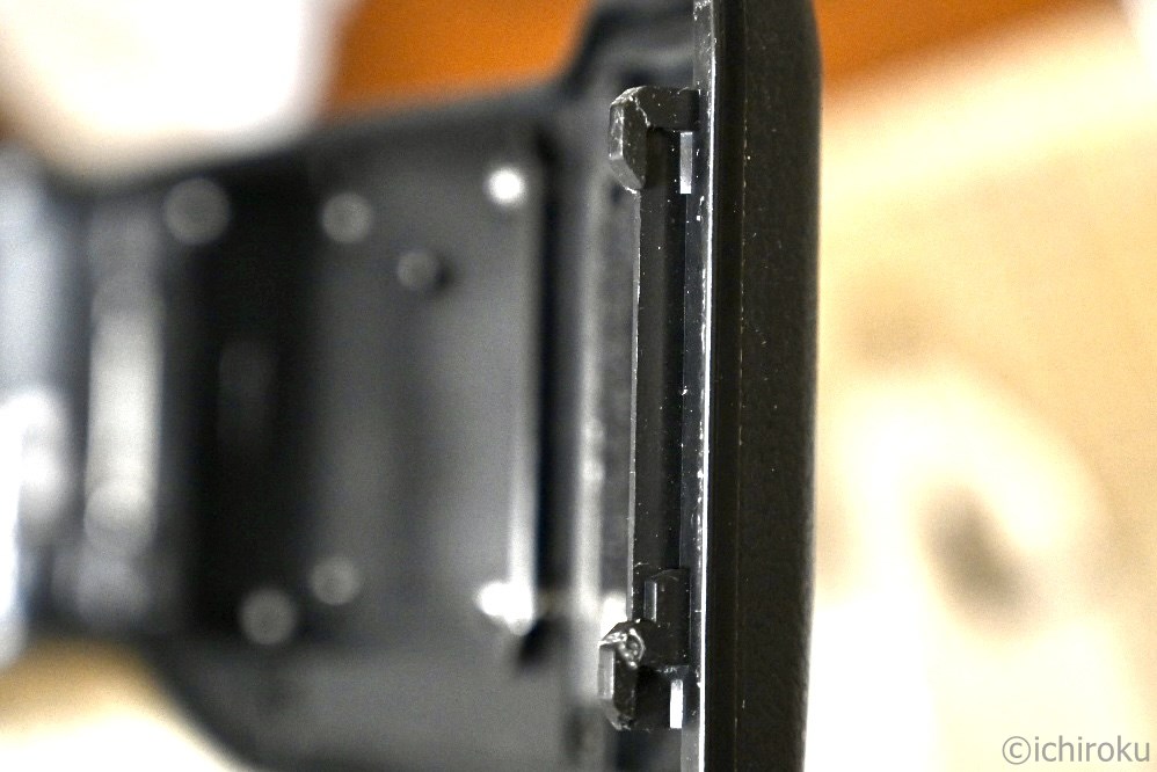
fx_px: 2250
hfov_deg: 28.8
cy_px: 386
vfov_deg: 19.5
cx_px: 578
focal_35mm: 70
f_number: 4
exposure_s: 1/60
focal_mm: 70
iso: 3200
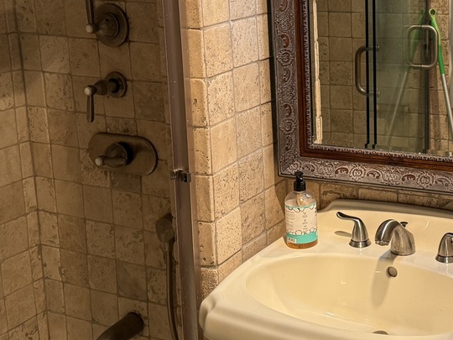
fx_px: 838
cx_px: 384
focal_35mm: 64
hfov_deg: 29.3
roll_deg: -1.1
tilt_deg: -9.8
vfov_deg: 22.8
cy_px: 102
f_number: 1.78
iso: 200
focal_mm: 6.76
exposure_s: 1/120
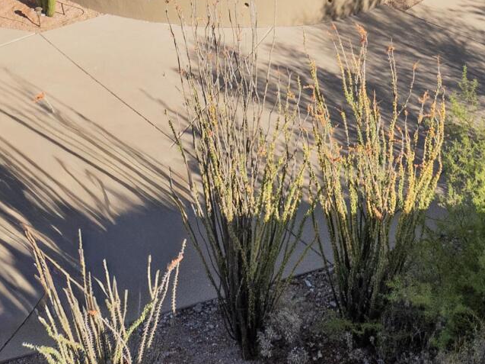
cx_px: 263
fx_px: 1582
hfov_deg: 17.4
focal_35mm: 113
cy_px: -359
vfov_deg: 11.8
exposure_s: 1/40
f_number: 2.8
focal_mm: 12.29
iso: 200
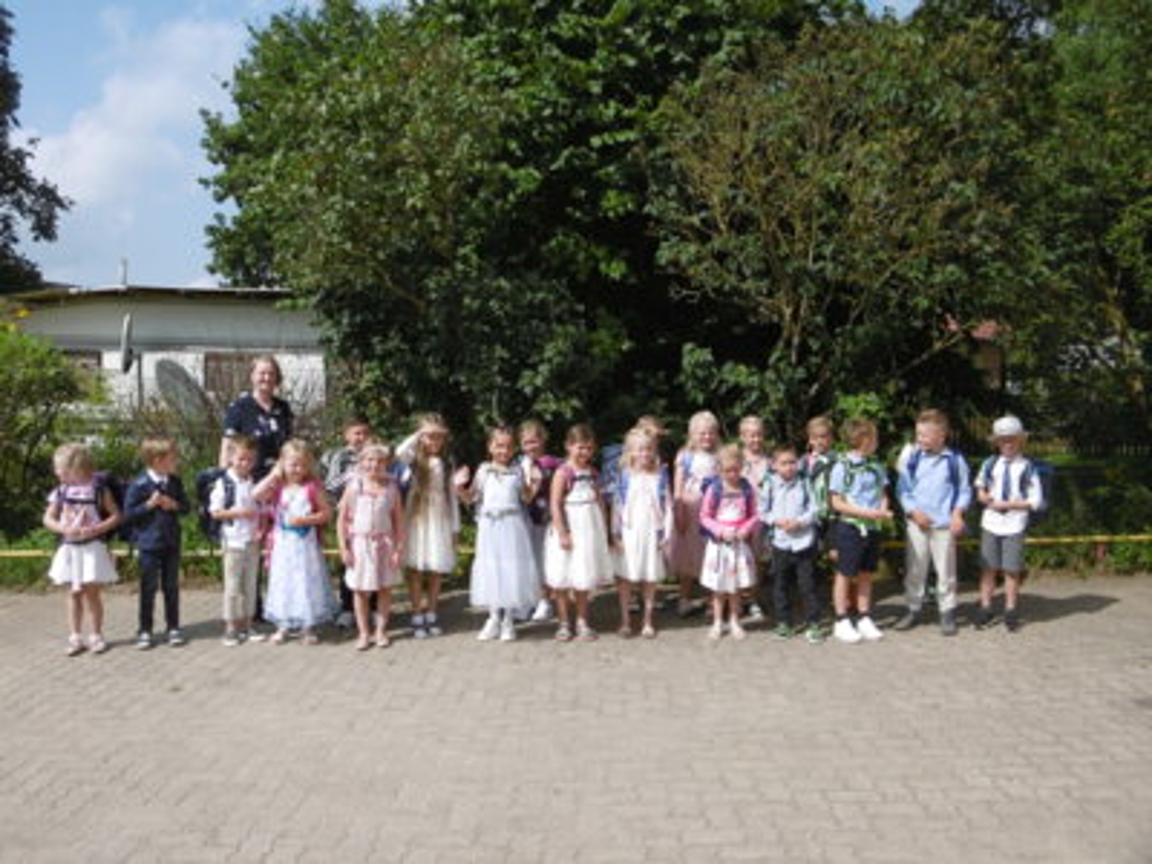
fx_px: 1065
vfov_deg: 44.2
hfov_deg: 56.8
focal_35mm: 32
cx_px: 576
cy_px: 432
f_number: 8.8
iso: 100
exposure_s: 1/200
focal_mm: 5.8
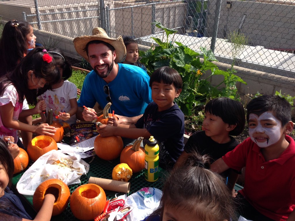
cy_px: 110
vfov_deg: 42.9
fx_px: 281
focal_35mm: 33
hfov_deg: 55.4
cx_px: 148
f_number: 2.4
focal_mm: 4.12
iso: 50
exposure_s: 1/798
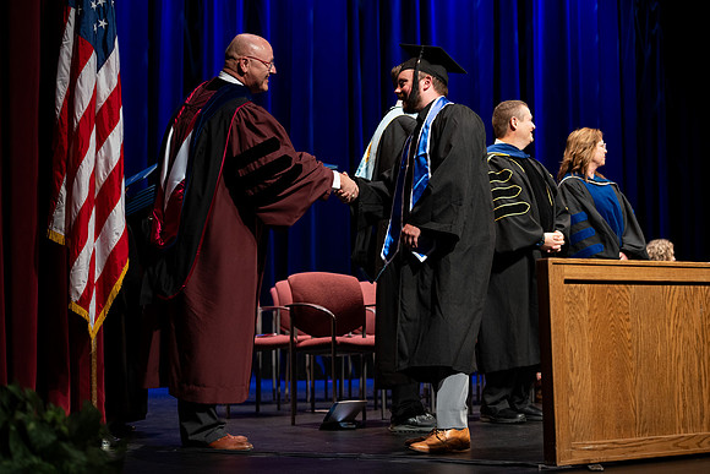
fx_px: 1381
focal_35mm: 70
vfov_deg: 19.5
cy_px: 237
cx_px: 355
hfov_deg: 28.8
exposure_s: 1/250
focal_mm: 70
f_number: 2.8
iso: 640
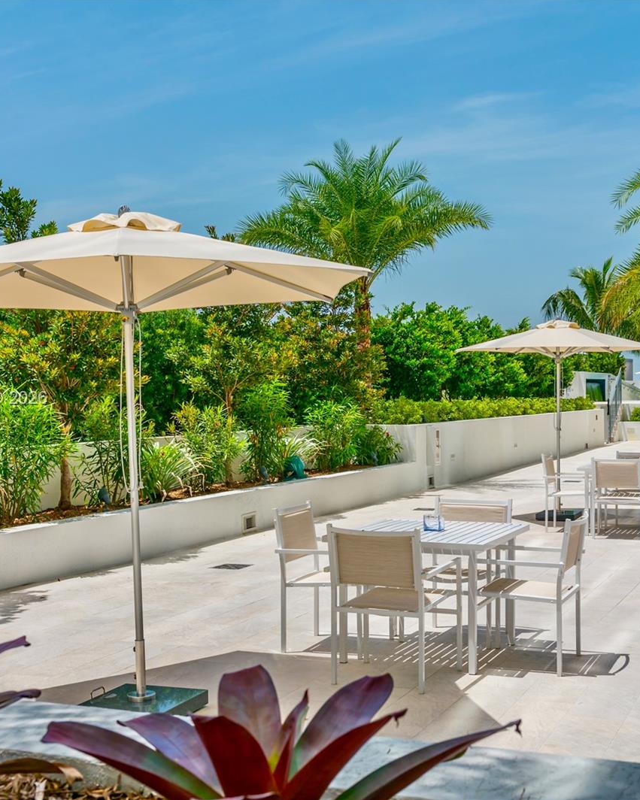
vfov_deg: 38.8
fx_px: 1137
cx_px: 415
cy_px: 400
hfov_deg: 31.3
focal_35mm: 48
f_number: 8
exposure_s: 1/800
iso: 160
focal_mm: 34
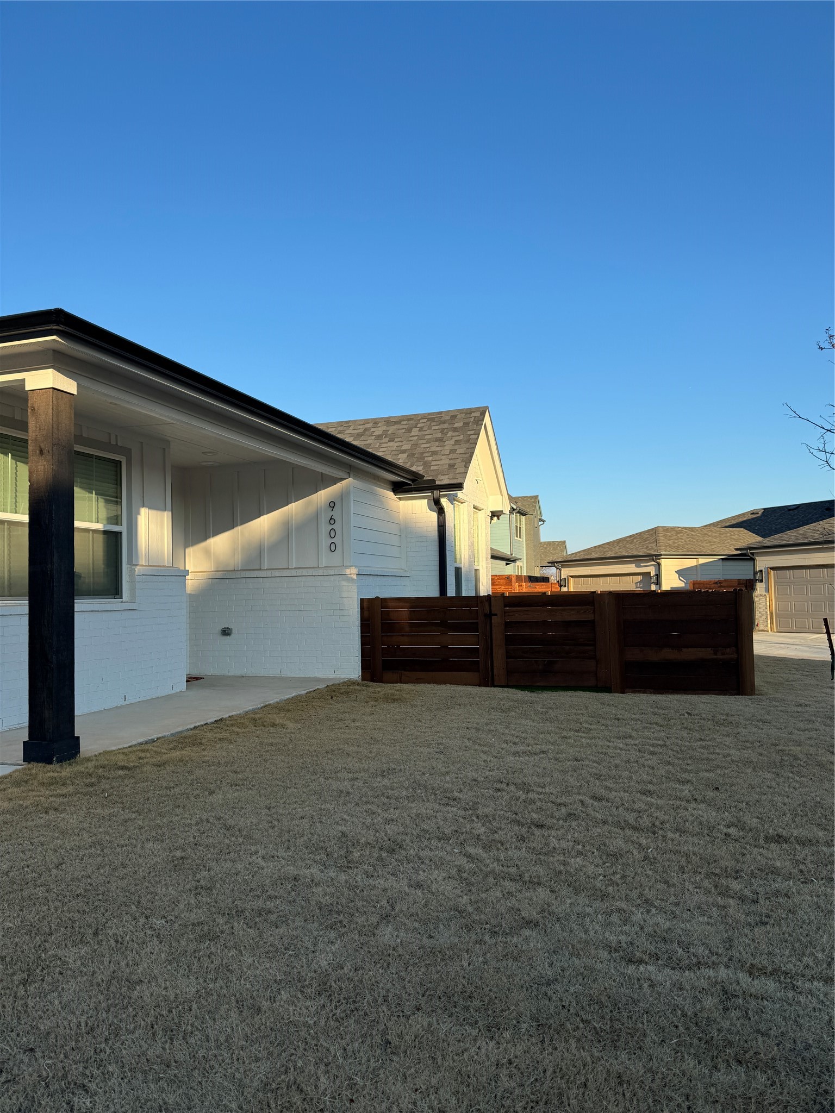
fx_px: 772
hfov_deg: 56.8
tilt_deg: +2.0
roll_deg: +0.0
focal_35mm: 24
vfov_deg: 71.6
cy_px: 556
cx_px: 418
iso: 80
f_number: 1.78
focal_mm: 6.86
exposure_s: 1/2506
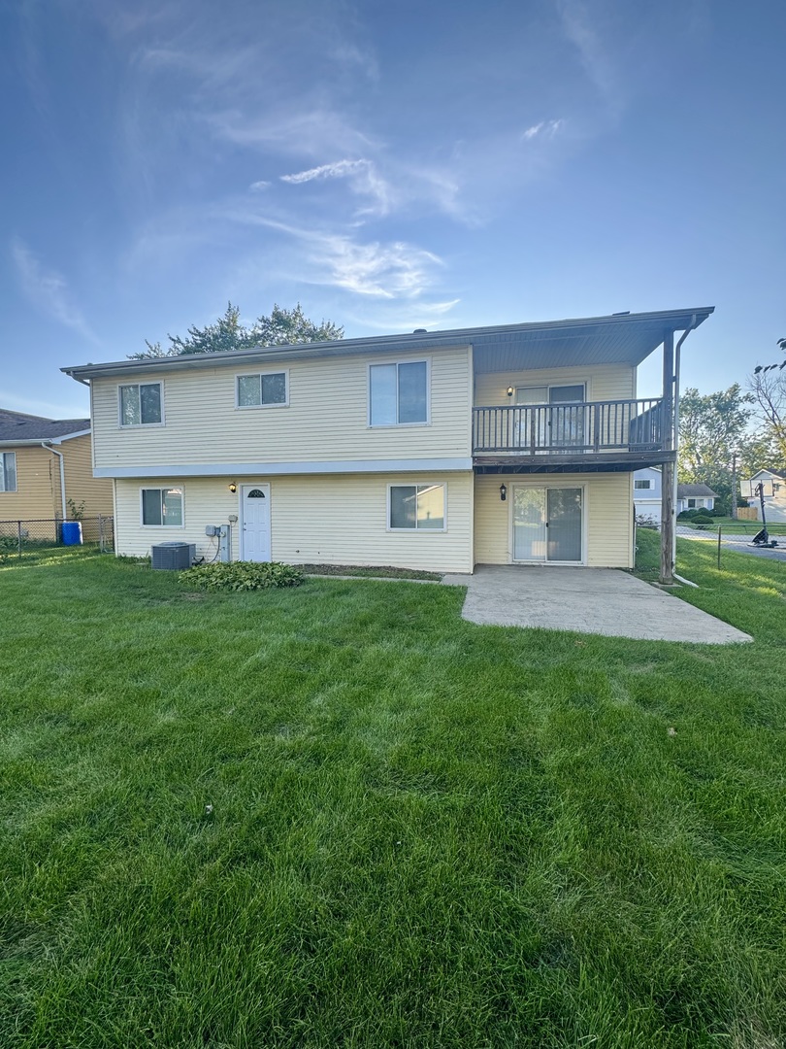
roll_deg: +0.1
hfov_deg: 85.7
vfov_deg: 102.1
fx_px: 424
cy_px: 524
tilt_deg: -2.3
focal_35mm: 14
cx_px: 393
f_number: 2.2
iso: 40
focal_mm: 2.22
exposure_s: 1/357
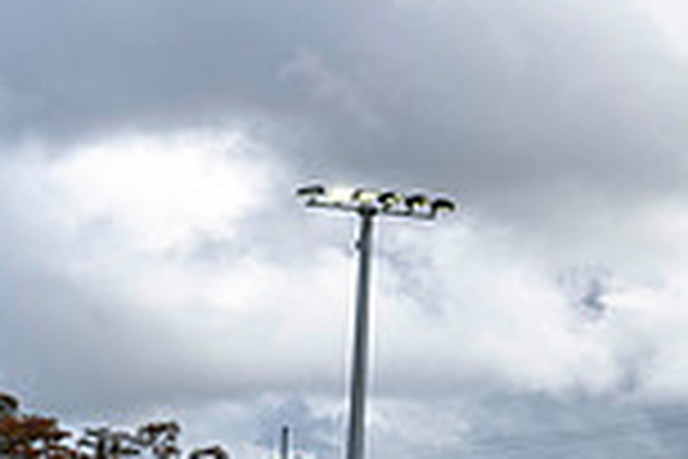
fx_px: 1739
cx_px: -202
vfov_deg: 13.7
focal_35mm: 91
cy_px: 772
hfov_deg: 20.5
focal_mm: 24
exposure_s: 1/1250
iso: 80
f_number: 2.8
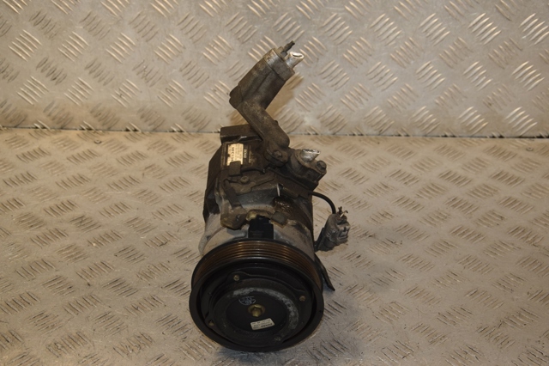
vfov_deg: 21.5
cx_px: 274
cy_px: 183
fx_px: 960
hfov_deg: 31.9
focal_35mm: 63
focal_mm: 42
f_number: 6.3
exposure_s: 1/200
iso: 800
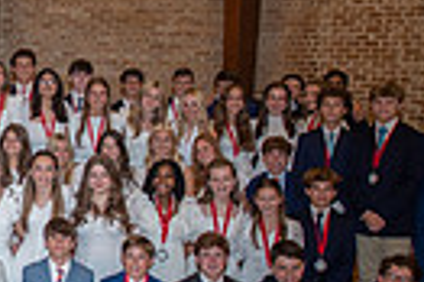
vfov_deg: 18.1
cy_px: 191
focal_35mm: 75
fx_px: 882
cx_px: -110
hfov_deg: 24.1
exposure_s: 1/160
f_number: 4.5
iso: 2000
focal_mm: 17
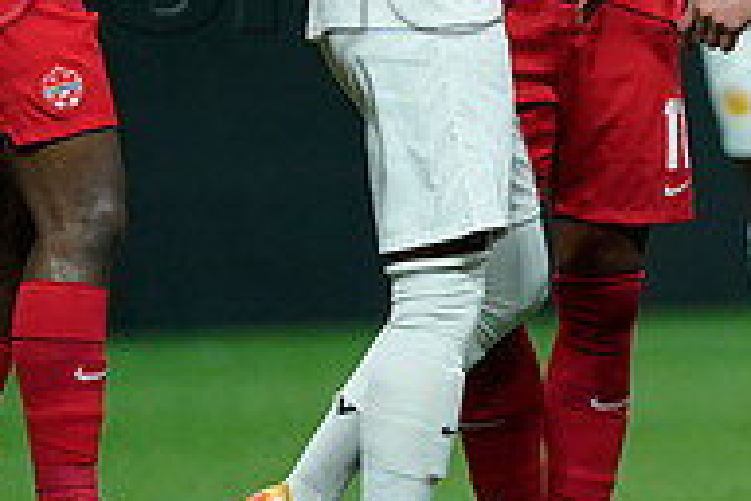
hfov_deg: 1.1
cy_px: -72
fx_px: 37735
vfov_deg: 0.8
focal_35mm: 1809
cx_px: 857
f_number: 4
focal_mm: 600
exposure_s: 1/1600
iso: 4000
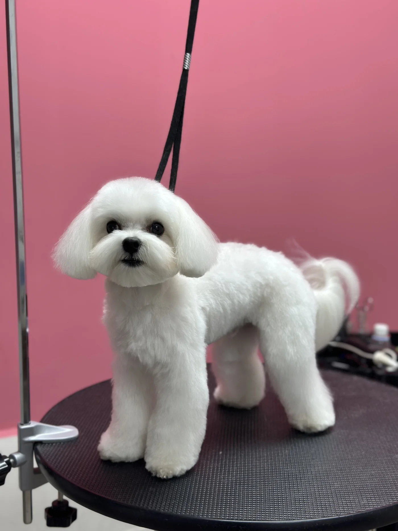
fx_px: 736
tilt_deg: -9.0
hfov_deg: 30.3
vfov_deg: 39.7
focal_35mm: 48
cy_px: 266
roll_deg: -0.3
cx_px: 199
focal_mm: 6.86
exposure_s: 1/100
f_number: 1.78
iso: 80
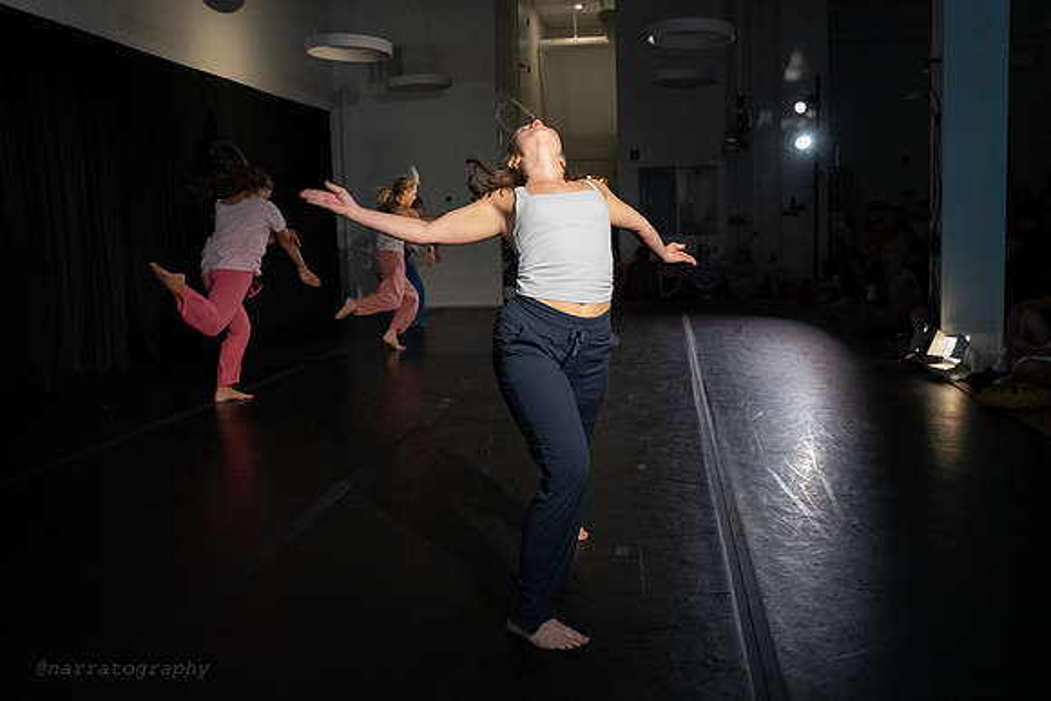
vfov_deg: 41.7
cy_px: 307
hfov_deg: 59.3
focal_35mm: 32
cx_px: 591
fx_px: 920
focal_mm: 28
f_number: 5
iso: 6400
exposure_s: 1/400
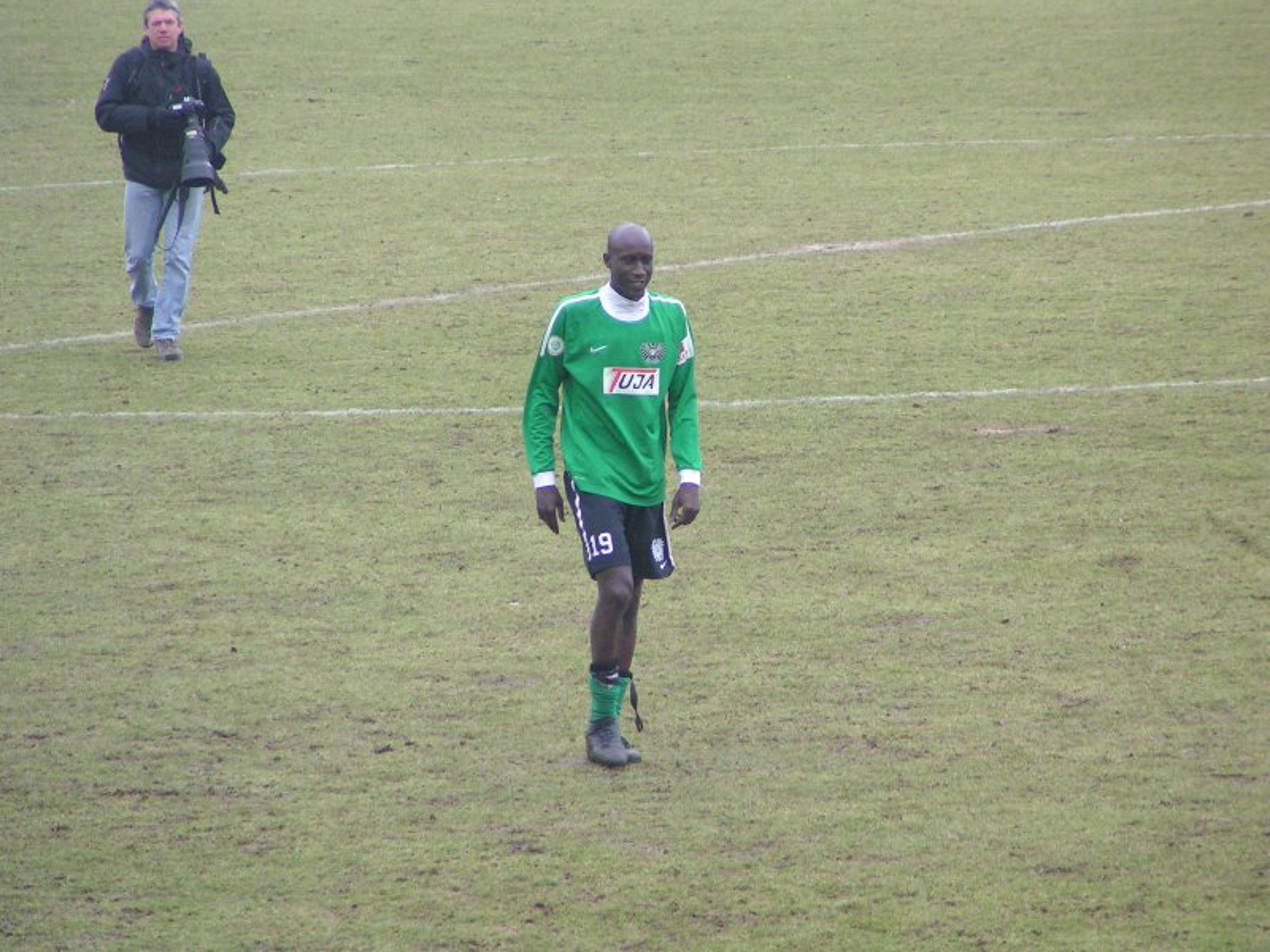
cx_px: 635
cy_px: 476
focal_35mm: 380
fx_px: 13942
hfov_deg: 5.2
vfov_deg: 3.9
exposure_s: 1/250
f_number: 3.5
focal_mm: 58
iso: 200
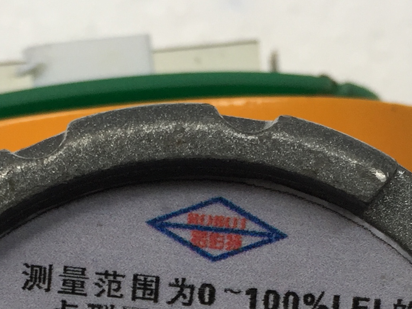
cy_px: 439
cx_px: 167
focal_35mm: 91
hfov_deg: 21.5
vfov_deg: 15.2
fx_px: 1083
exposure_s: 1/100
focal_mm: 4.15
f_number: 2.2
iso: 40
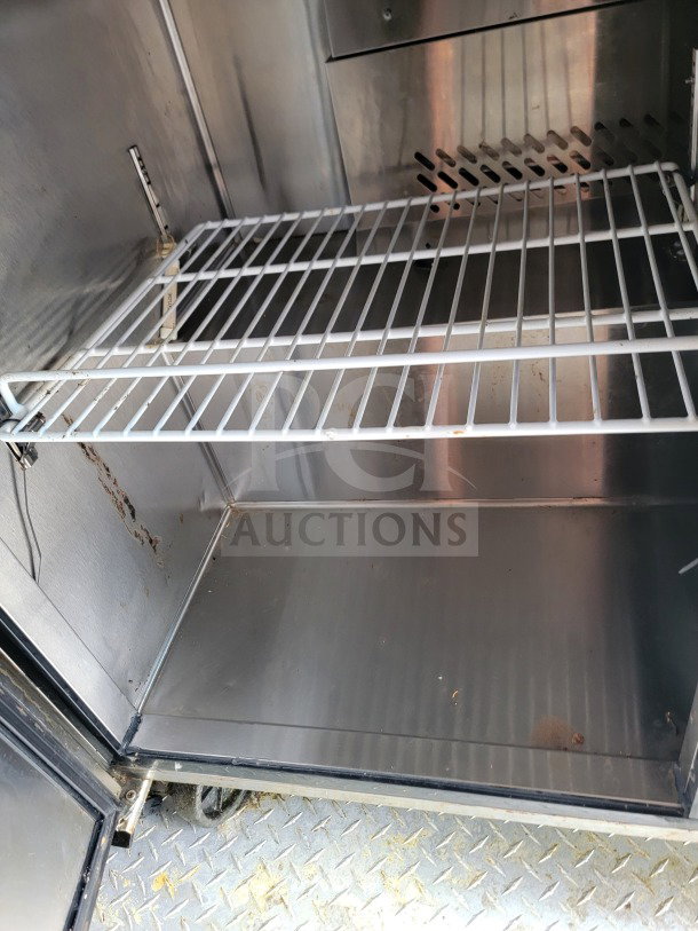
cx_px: 349
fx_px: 645
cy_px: 466
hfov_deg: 56.8
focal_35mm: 24
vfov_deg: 71.6
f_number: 1.8
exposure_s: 1/40
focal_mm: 6.7
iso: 160
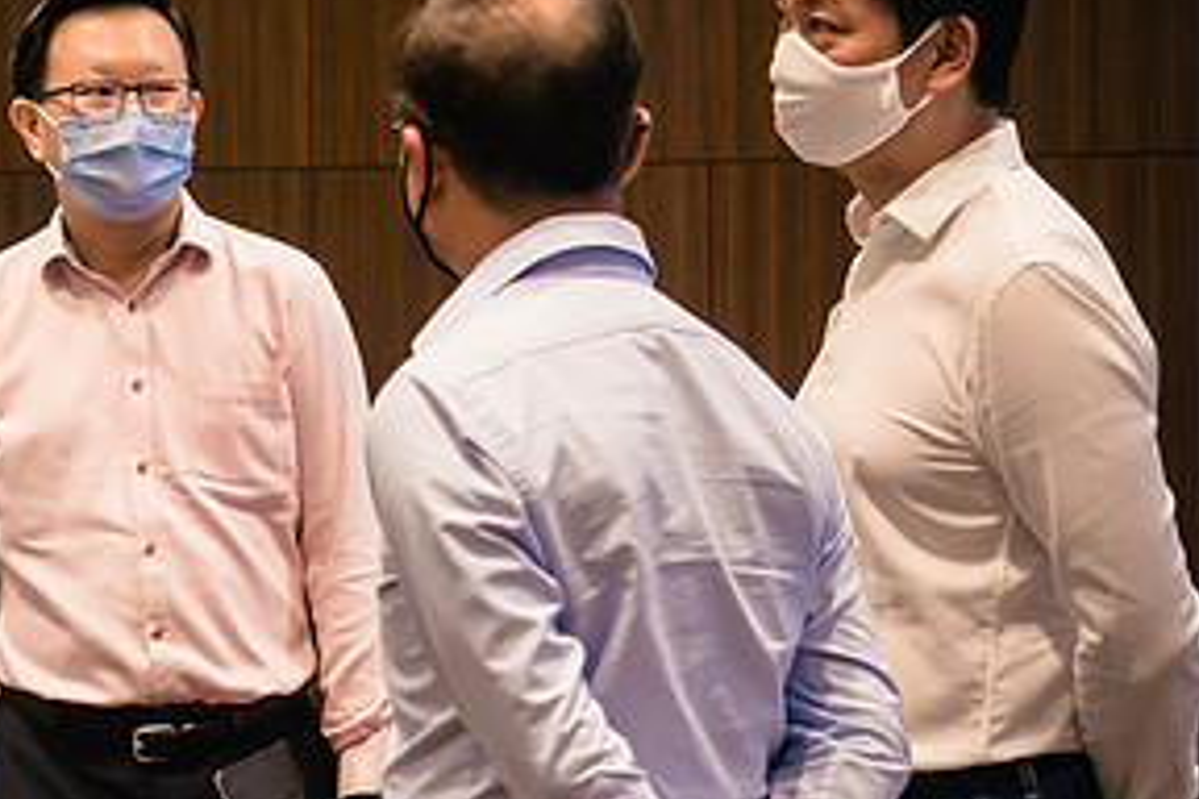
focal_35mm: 134
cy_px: 506
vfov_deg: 10.2
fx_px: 4463
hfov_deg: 15.2
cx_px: 179
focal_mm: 31
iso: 1600
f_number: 2.8
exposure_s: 1/125
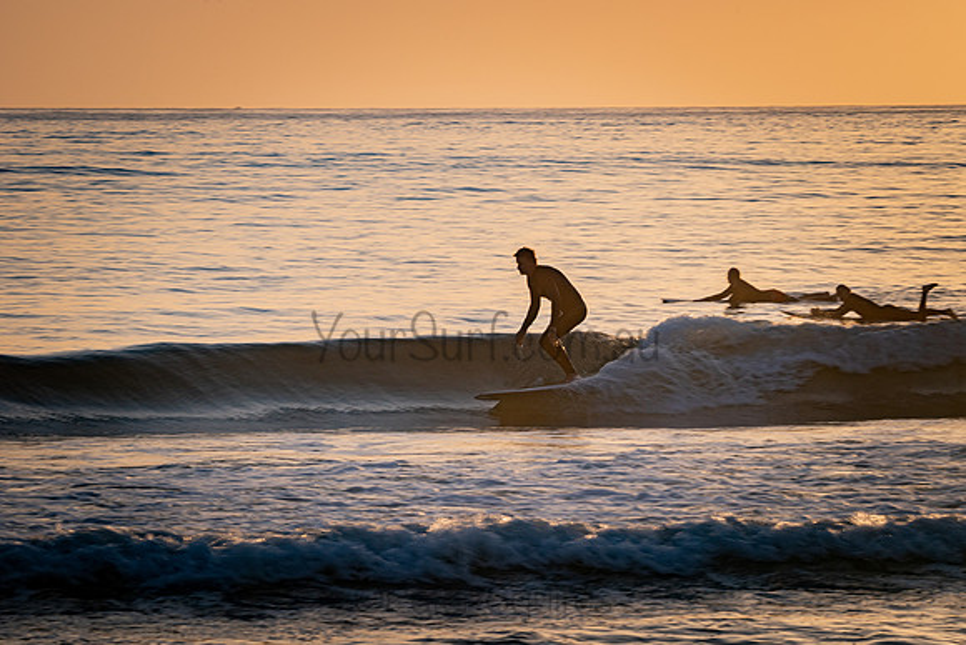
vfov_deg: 5.6
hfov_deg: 8.4
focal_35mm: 245
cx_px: 578
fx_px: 6576
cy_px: 343
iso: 64
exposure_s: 1/60
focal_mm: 200
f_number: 14
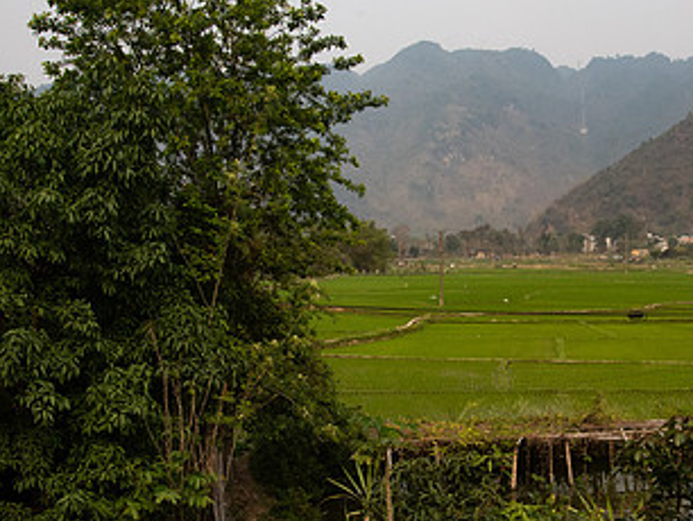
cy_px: 310
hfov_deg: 39.2
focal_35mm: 48
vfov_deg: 30.2
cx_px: 462
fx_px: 962
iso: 1000
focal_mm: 24
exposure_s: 1/500
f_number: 13
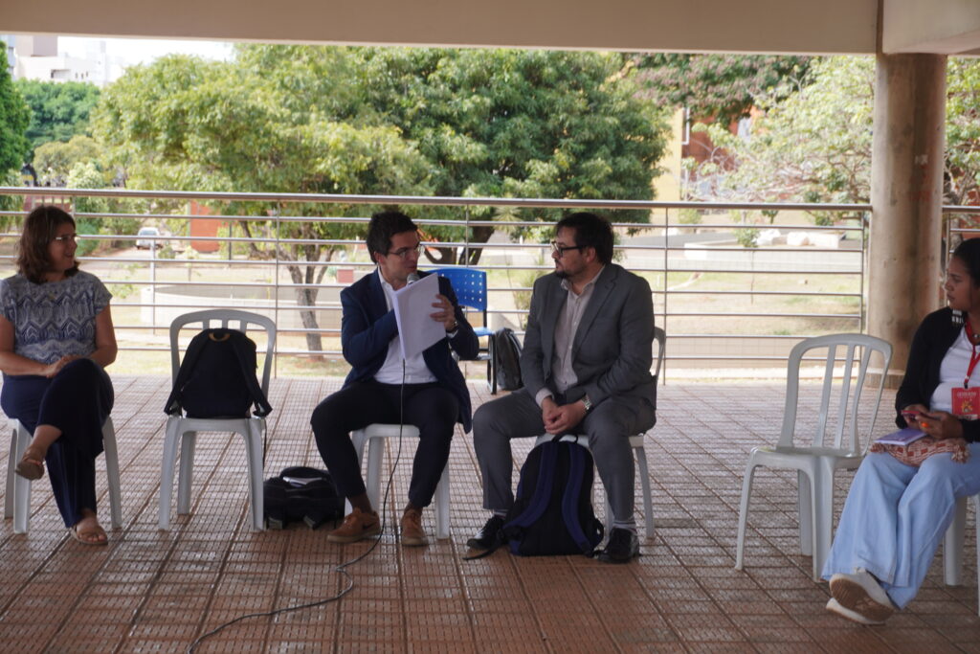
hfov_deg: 28.6
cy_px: 327
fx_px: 1919
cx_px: 490
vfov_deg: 19.3
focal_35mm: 70
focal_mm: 47
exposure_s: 1/80
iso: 100
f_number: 5.6
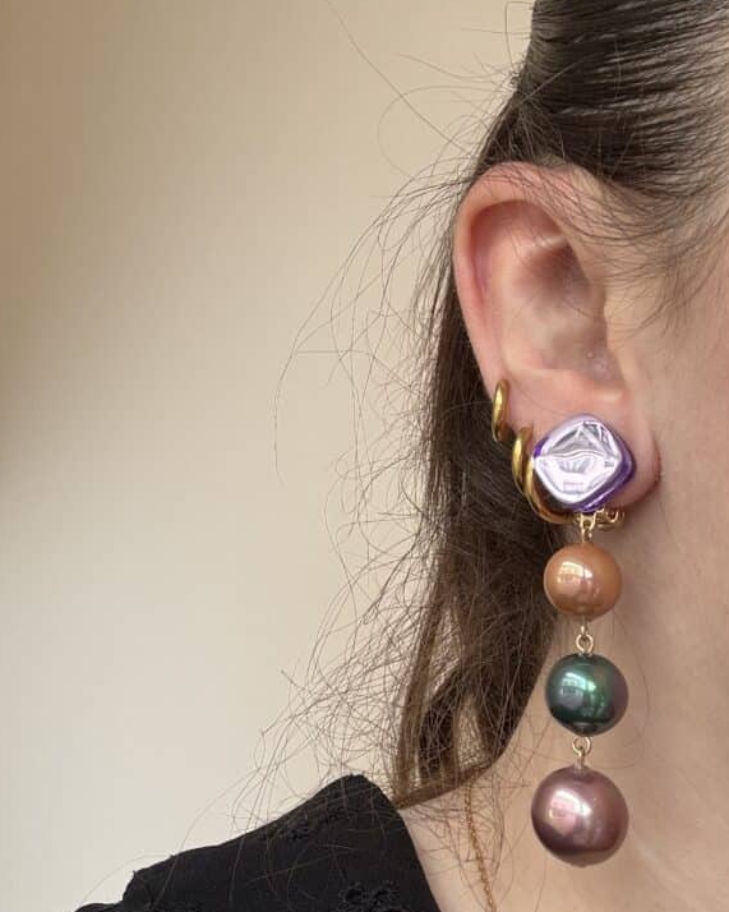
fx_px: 1133
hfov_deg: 35.6
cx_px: 308
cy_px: 482
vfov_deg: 43.8
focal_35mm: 42
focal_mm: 2.69
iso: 25
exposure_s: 1/121
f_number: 1.9
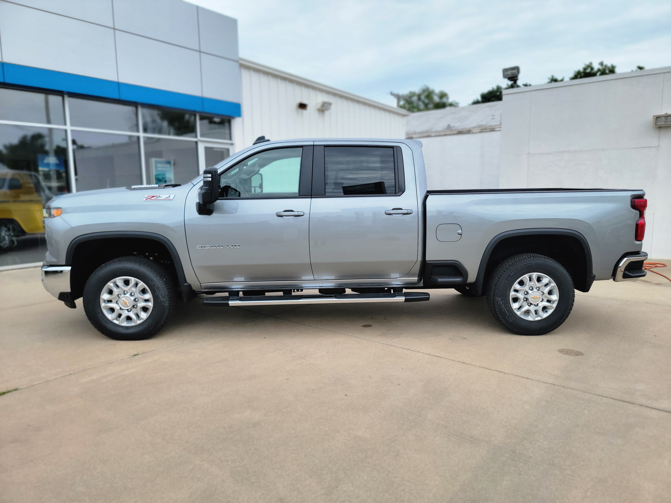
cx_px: 336
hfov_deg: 71.6
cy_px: 252
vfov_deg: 56.8
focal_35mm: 24
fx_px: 465
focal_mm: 6.7
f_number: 1.8
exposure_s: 1/825
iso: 16
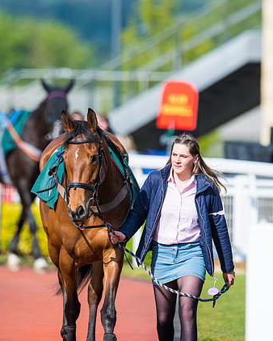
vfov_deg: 3.2
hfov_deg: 2.6
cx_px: 109
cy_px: 180
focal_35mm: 601
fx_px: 6066
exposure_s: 1/1600
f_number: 5
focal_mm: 400
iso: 160
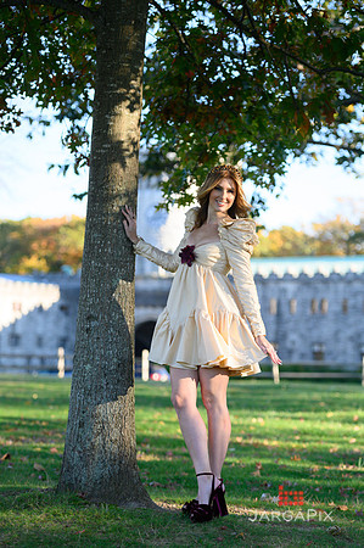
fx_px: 1490
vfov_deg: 20.8
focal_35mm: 98
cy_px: 274
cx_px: 182
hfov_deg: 13.9
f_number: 3.2
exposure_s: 1/4000
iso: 1600
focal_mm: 98
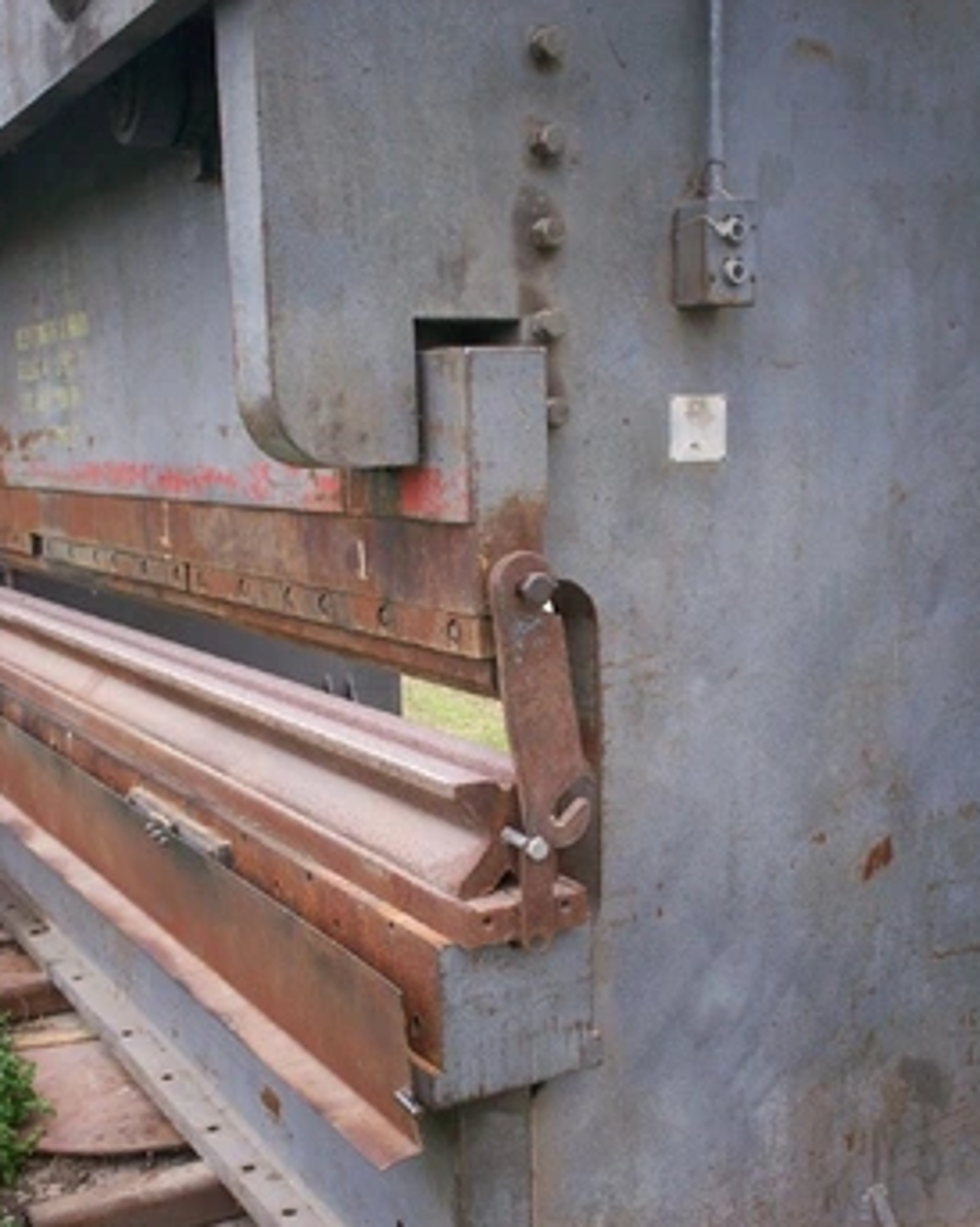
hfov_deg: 36.5
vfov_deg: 44.7
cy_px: 712
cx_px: 483
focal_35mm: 41
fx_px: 1488
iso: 100
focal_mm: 6
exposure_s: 1/201
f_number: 4.5
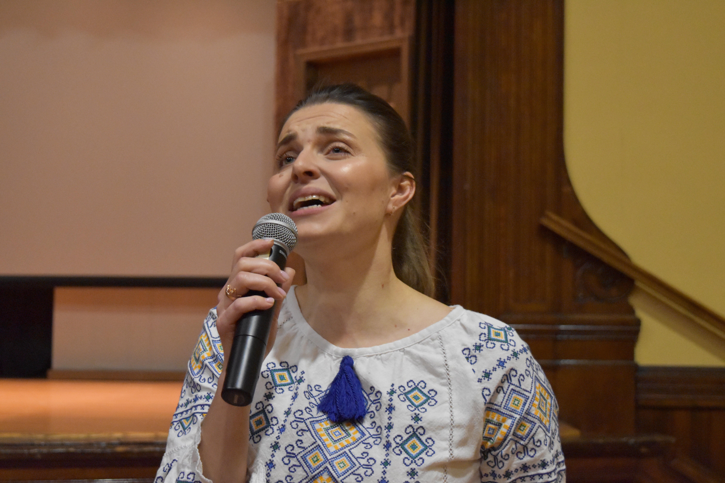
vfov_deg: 21.6
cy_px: 242
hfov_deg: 31.9
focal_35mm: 63
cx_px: 362
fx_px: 1269
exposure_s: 1/60
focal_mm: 42
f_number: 5
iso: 6400
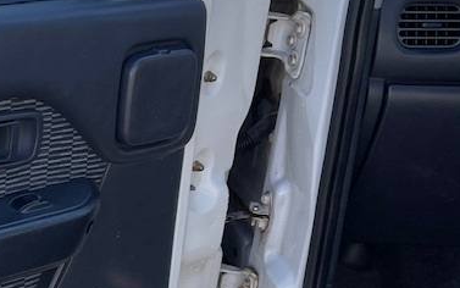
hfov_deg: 21.4
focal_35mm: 90
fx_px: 1129
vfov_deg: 14.5
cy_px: 196
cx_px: -93
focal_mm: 5.1
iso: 32
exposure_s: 1/550
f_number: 1.6
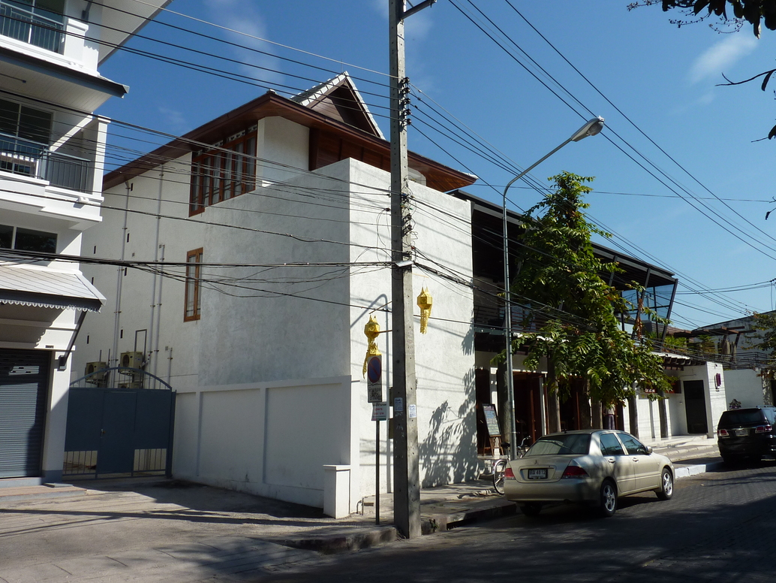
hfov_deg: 61.5
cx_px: 423
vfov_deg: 48.2
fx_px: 650
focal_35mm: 29
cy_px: 282
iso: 80
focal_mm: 4.1
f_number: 5.6
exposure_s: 1/400
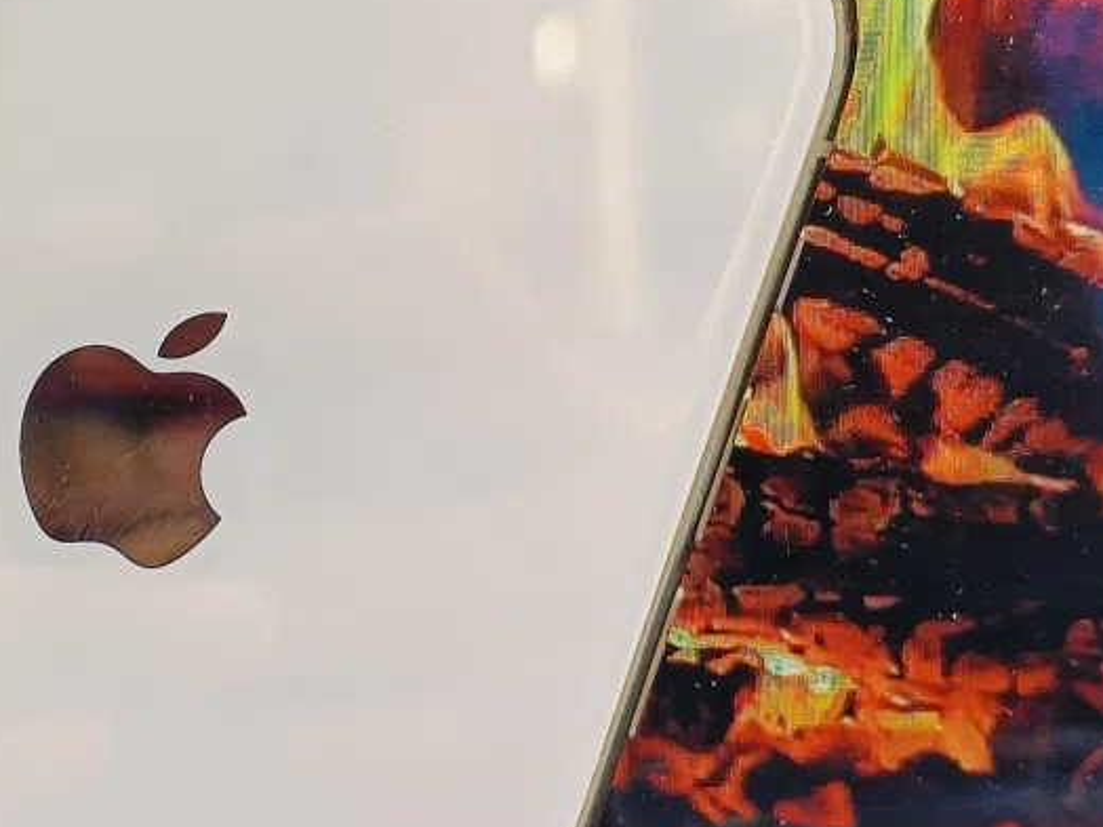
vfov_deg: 11.8
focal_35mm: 125
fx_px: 3983
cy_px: 597
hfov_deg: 15.6
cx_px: 86
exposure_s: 1/60
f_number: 1.8
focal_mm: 5.59
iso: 125
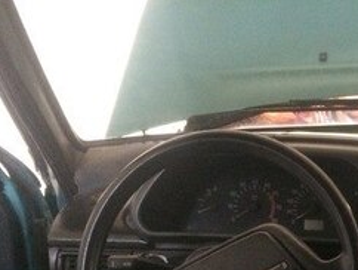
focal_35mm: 79
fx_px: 818
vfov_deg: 17.4
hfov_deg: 23.5
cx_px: 367
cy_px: 366
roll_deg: +2.4
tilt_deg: -20.4
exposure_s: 1/17
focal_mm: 4.15
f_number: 2.2
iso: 400
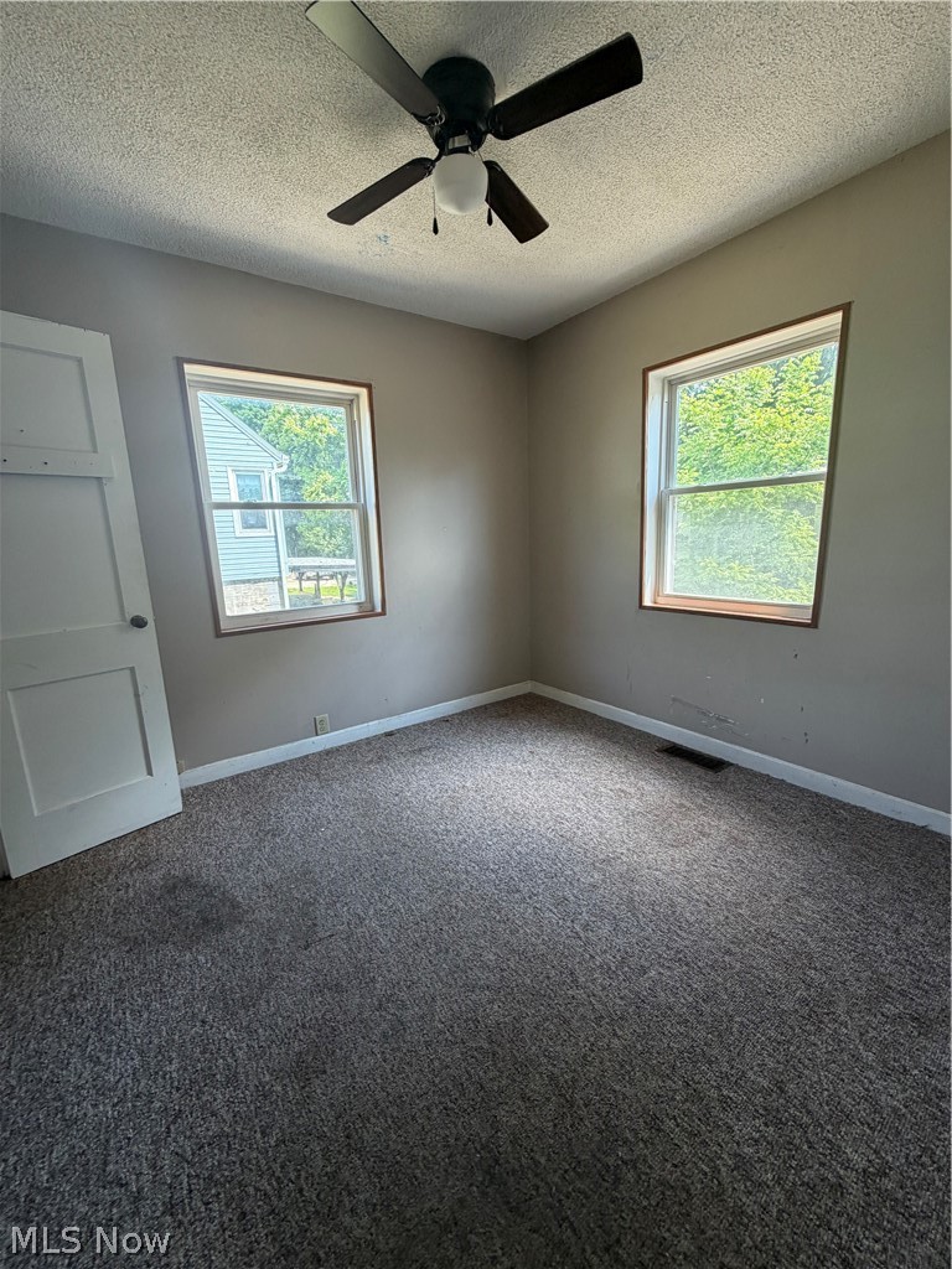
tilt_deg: -11.1
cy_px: 634
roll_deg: +2.4
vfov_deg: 102.1
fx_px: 513
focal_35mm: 14
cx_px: 476
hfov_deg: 85.7
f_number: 2.2
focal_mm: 2.22
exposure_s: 1/121
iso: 160
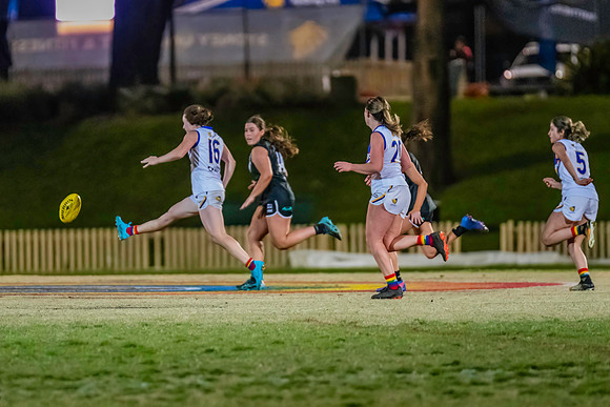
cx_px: 245
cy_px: 187
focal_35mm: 503
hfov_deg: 4.1
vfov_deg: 2.7
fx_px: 8517
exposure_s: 1/1000
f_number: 2.8
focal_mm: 300
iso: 10000
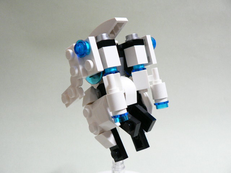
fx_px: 240
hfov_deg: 51.4
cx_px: 116
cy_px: 86
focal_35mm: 36
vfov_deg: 39.7
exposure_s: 1/15
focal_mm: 6
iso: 200
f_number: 2.8
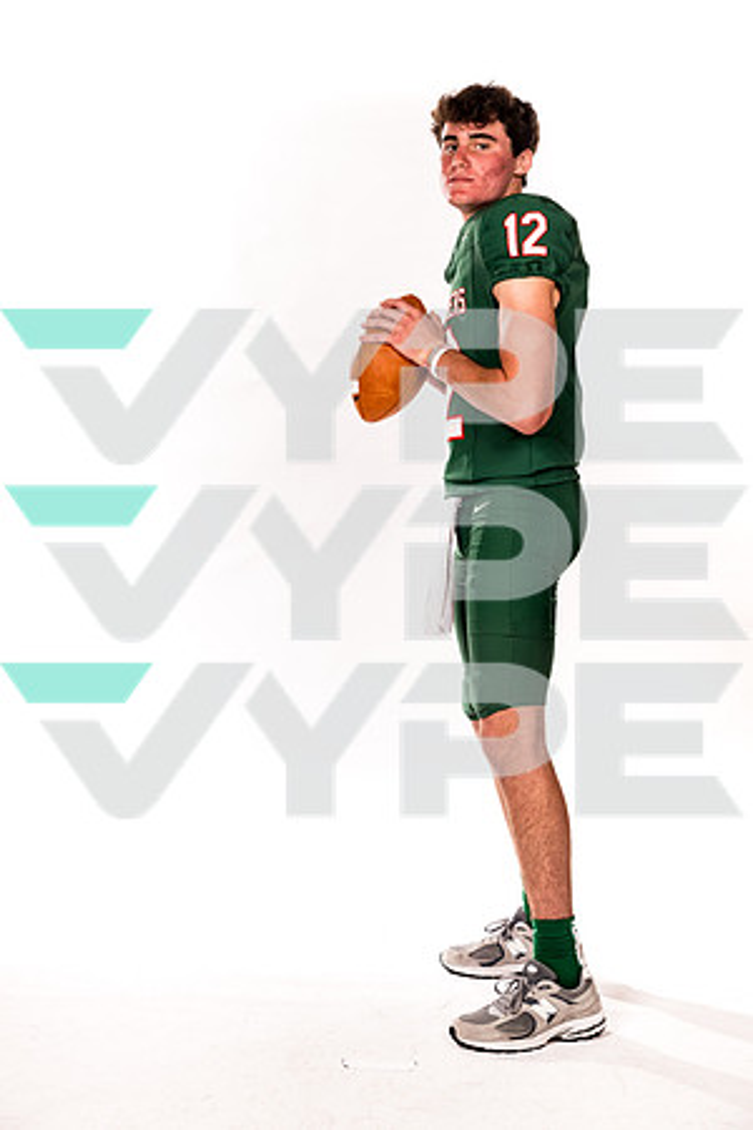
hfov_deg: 24.6
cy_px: 565
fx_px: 1725
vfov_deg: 36.2
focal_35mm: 55
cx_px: 376
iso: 800
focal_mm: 55
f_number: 8
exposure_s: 1/400
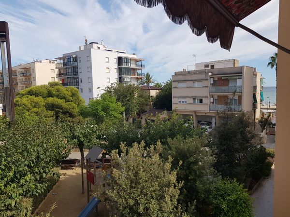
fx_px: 218
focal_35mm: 26
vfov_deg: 53.1
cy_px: 108
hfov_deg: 67.3
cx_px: 145
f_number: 1.7
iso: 40
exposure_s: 1/1788
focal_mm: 4.2
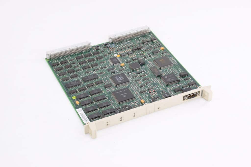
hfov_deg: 27.0
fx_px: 523
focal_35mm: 75
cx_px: 126
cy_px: 84
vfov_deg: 18.2
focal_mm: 50
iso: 200
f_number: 13
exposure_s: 1/30
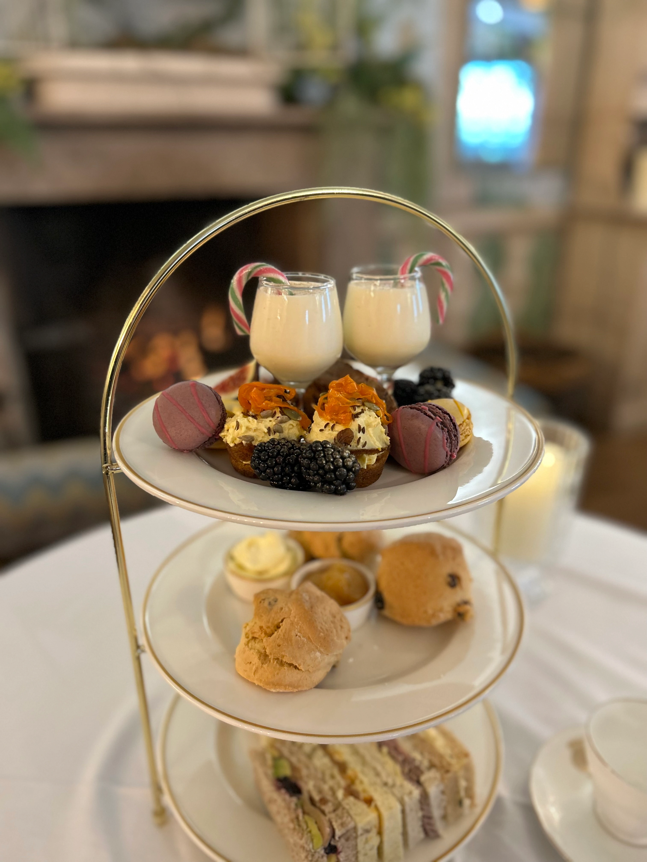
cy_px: 431
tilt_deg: -23.7
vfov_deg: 67.3
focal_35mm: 26
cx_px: 324
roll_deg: -0.4
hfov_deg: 53.1
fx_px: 648
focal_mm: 5.7
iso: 320
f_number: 1.5
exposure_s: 1/50
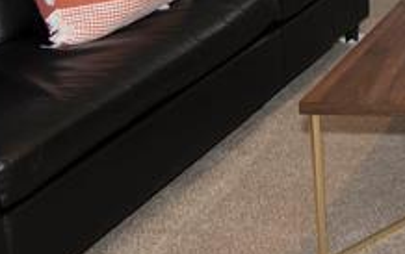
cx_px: 625
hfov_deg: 21.1
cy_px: -163
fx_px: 895
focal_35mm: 81
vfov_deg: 14.7
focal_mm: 16
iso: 640
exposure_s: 1/50
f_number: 4
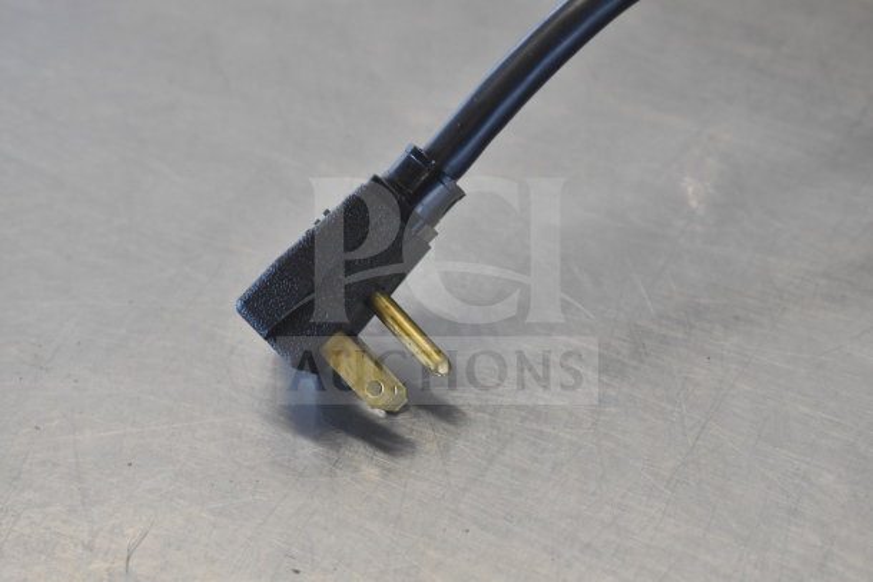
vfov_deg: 16.6
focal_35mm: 82
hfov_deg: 24.6
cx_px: 436
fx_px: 2001
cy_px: 291
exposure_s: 1/100
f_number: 5.6
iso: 1800
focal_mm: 55
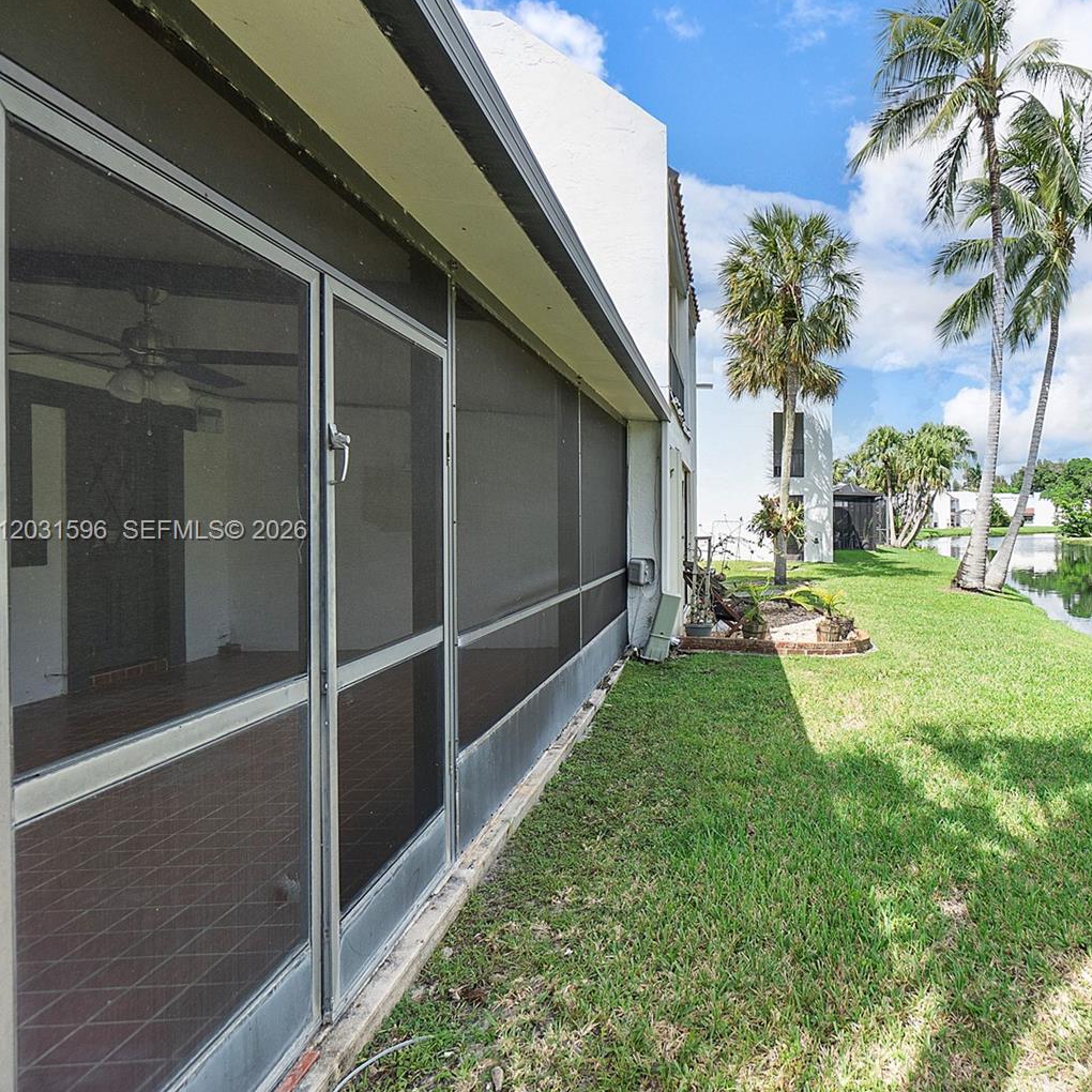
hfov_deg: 69.4
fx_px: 714
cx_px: 831
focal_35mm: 20
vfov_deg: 74.8
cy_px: 532
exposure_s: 1/1000
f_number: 7.1
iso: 200
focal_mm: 10
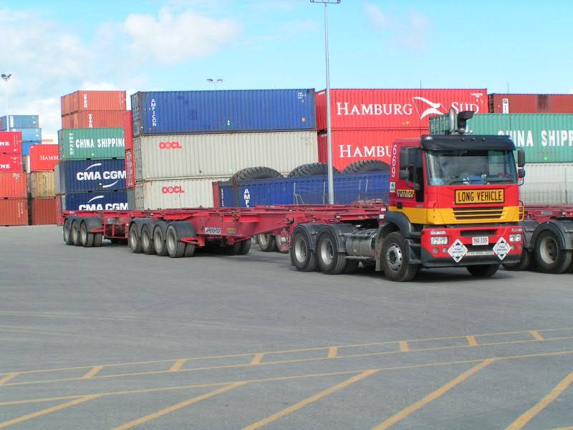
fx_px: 1192
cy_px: 215
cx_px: 286
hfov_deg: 27.0
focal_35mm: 72
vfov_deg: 20.4
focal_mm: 11
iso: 50
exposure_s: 1/320
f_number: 6.3
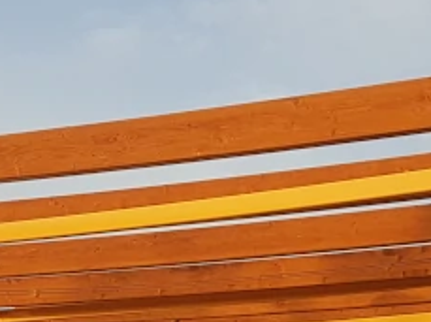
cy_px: 488
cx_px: 245
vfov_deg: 15.0
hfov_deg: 21.6
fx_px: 1131
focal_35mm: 91
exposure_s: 1/1888
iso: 40
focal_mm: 4.2
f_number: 1.7
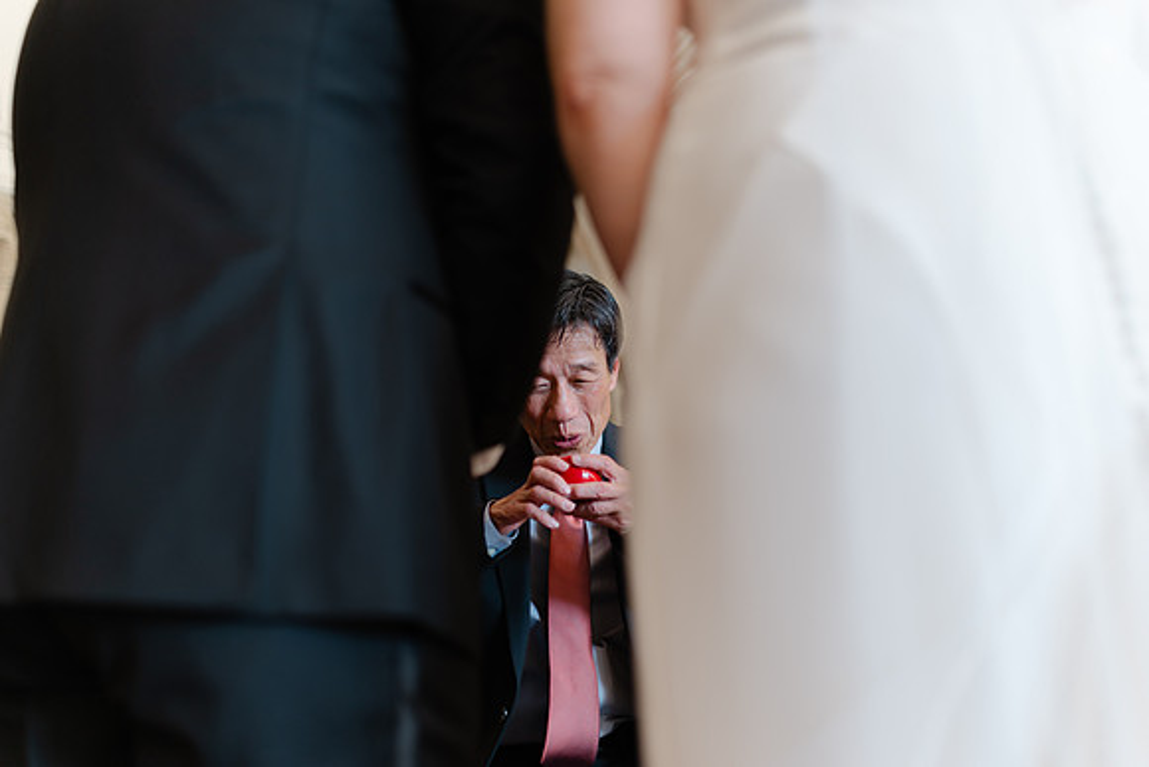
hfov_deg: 54.4
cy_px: 384
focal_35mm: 35
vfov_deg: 37.9
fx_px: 1117
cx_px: 574
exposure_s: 1/160
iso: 200
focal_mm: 35
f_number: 1.4
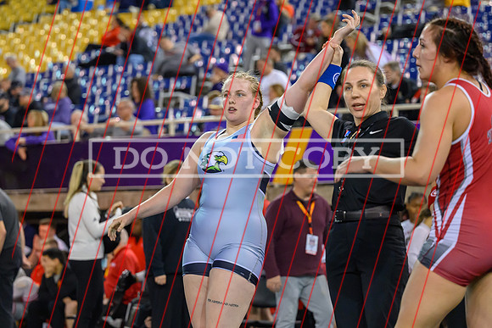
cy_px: 130
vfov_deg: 11.7
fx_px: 1603
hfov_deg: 17.5
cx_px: 239
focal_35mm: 117
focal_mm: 92
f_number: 2.8
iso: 5600
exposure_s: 1/800
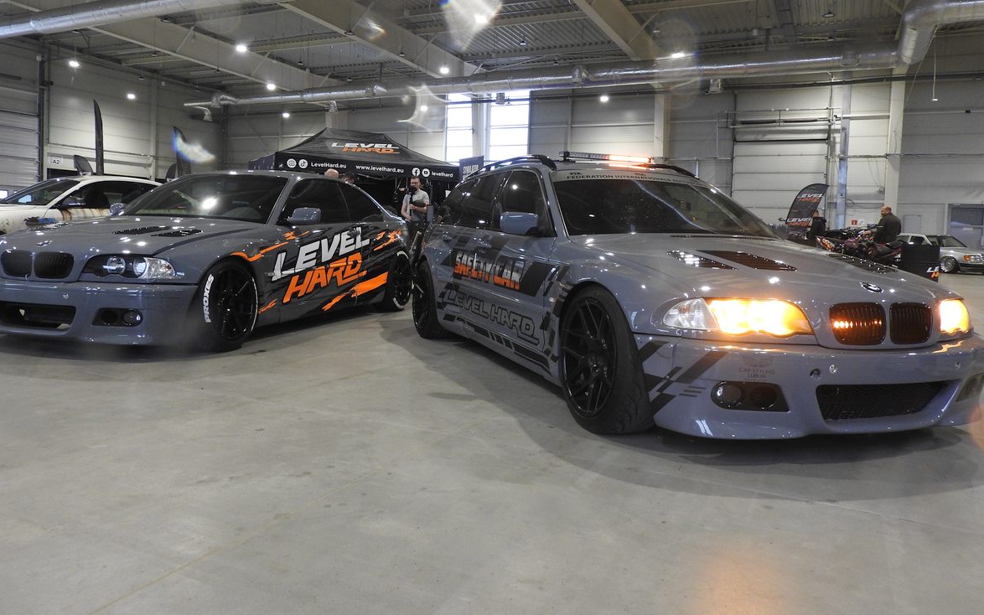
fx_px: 697
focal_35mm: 26
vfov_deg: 47.4
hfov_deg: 70.4
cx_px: 484
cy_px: 257
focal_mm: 4.3
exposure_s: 1/30
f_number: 3.3
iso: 220
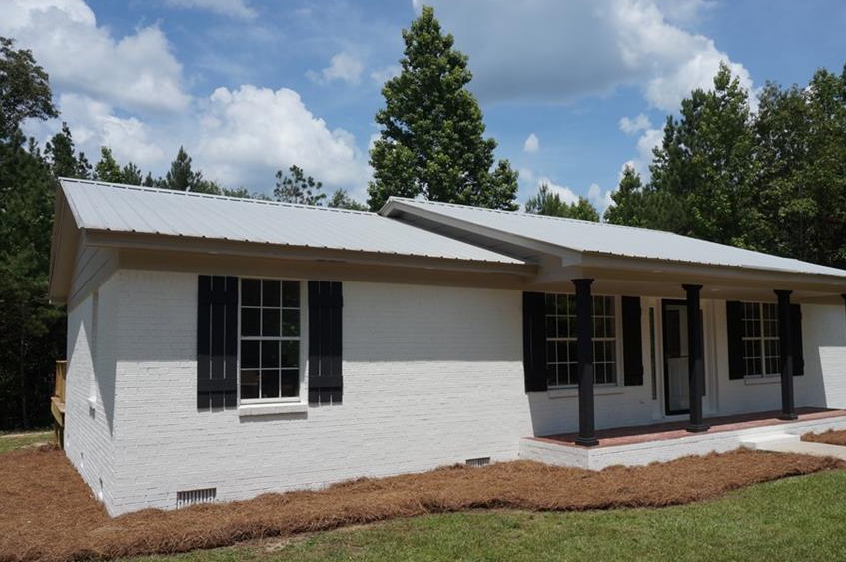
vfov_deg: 44.8
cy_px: 310
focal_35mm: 29
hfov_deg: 63.6
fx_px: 681
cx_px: 455
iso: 200
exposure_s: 1/500
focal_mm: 16
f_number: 11
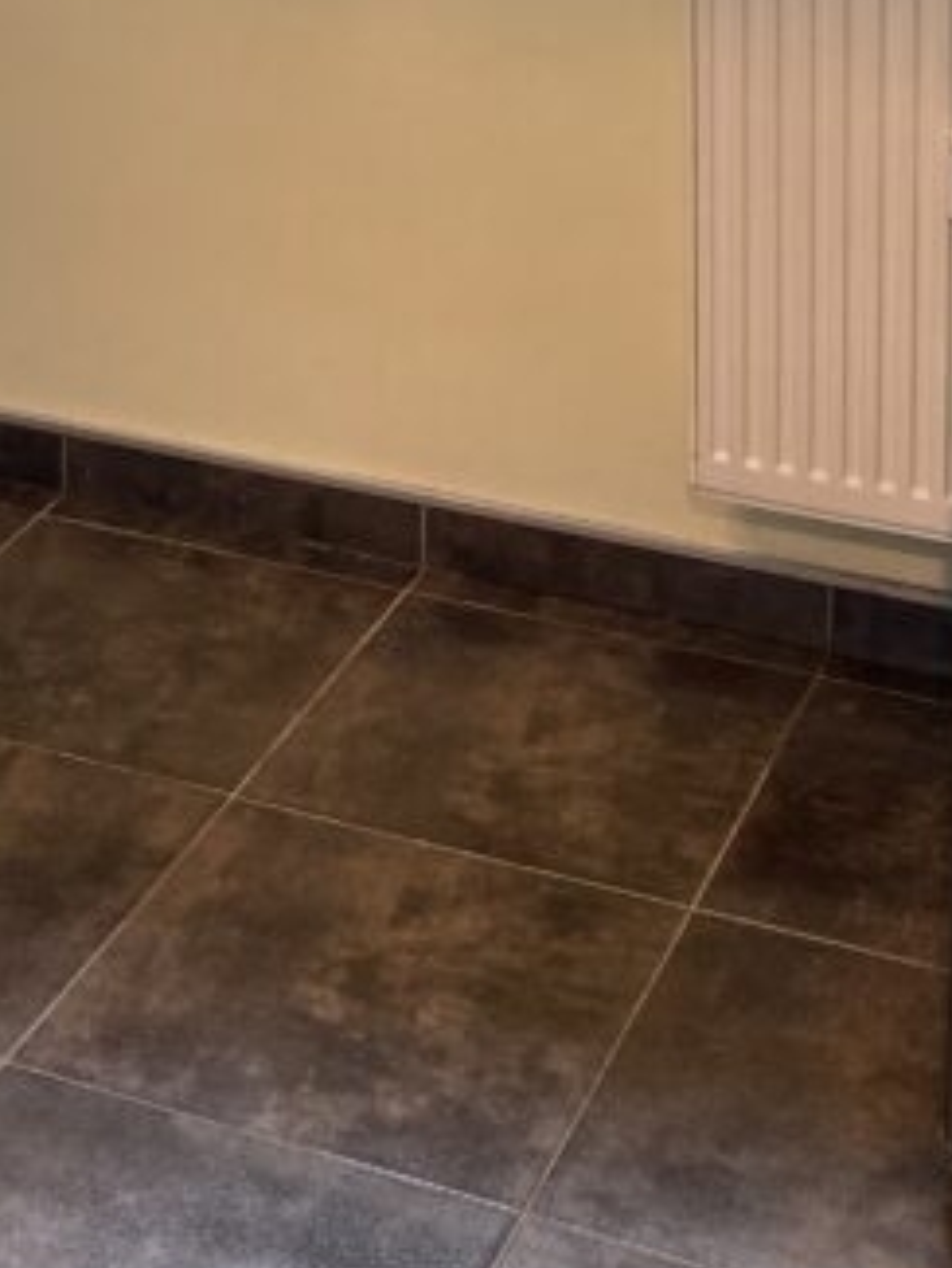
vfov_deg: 21.6
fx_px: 3005
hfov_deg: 17.8
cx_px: 183
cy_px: -375
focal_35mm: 82
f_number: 1.8
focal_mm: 4.25
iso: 80
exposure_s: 1/100
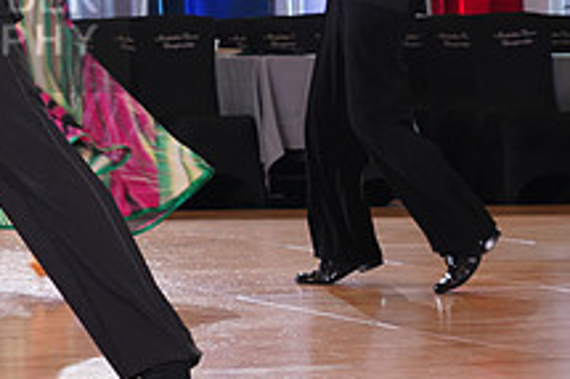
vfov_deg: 6.9
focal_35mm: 197
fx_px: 3117
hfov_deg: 10.2
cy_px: 23
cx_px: -159
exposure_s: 1/160
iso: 1600
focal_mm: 73
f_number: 5.6
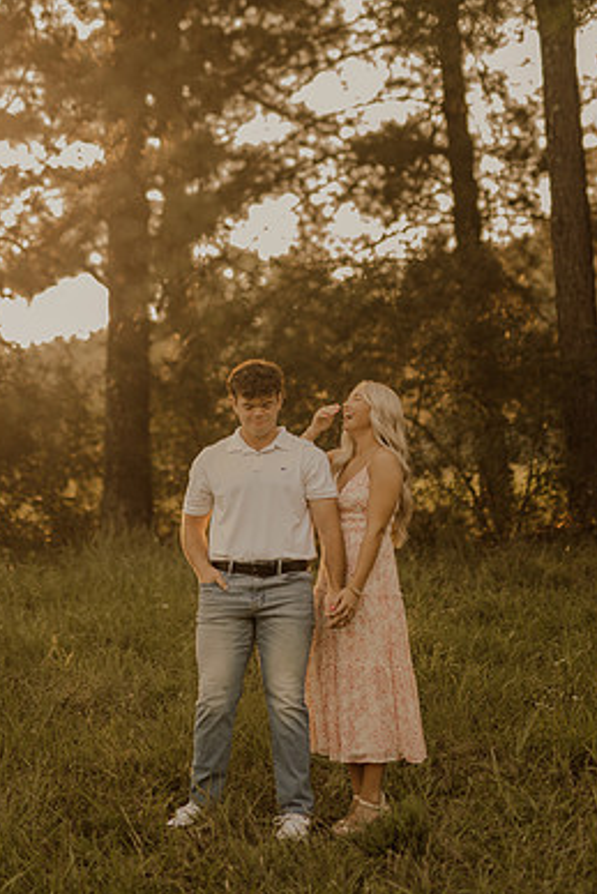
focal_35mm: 87
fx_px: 2162
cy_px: 382
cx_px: 258
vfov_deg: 23.4
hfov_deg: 15.7
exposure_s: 1/200
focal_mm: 50
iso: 32
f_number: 3.2
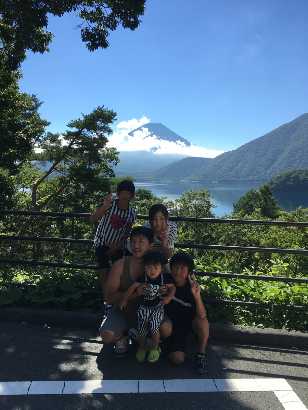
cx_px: 154
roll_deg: -1.3
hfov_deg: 48.2
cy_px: 205
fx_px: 344
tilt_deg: -5.6
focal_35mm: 29
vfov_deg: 61.7
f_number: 2.2
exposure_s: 1/1040
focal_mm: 4.15
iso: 25
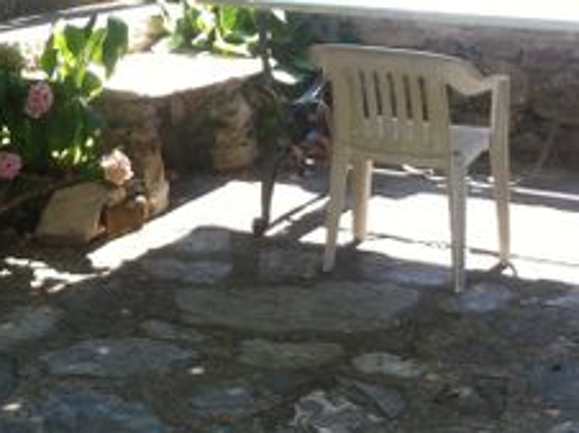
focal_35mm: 93
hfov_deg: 20.8
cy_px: -77
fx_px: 1554
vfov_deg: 15.3
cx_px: 100
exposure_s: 1/124
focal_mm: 3.85
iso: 80
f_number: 2.8
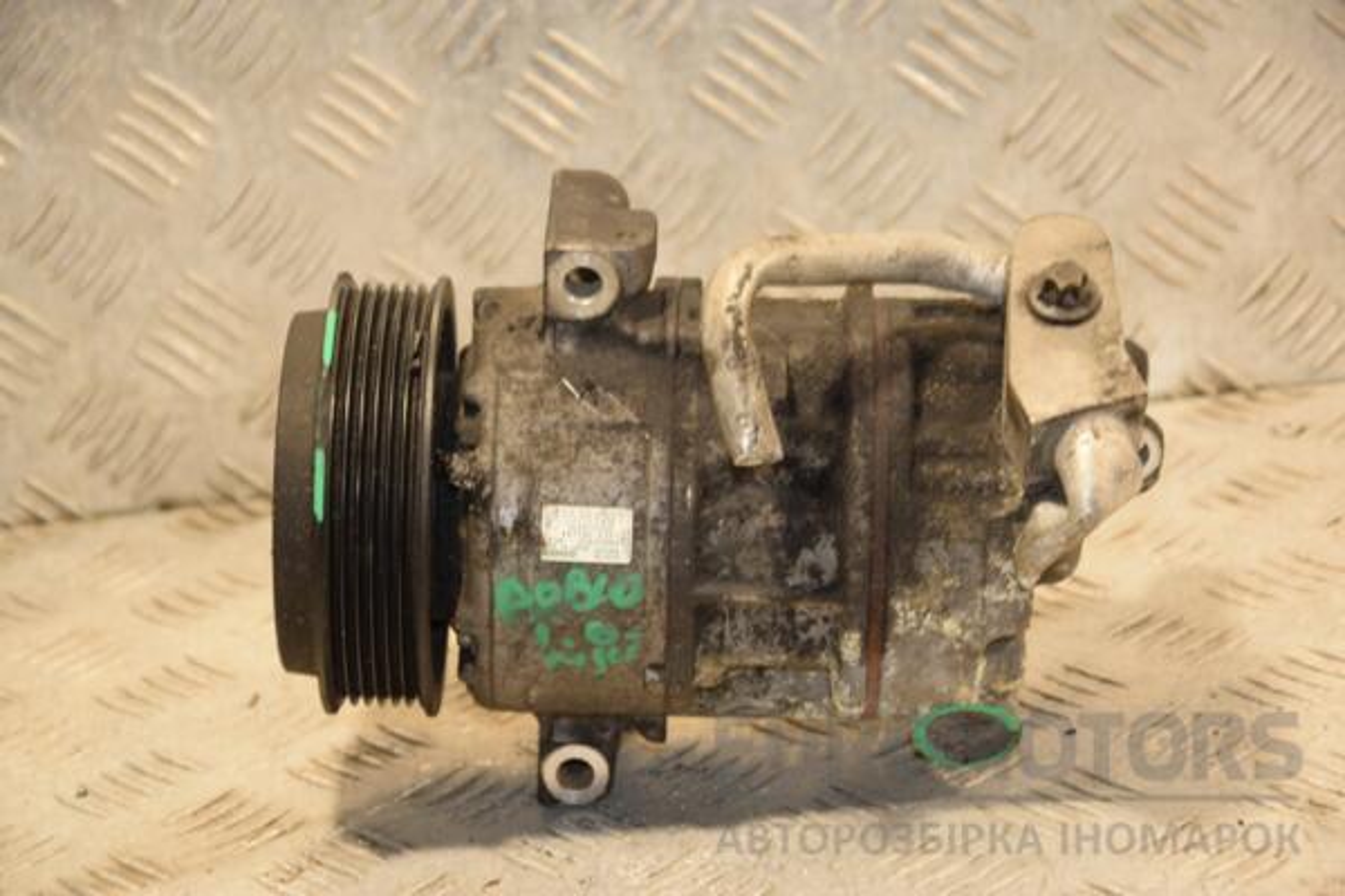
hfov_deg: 17.1
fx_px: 4483
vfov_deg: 11.4
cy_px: 448
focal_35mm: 120
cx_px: 672
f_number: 5.3
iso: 800
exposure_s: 1/100
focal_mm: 80
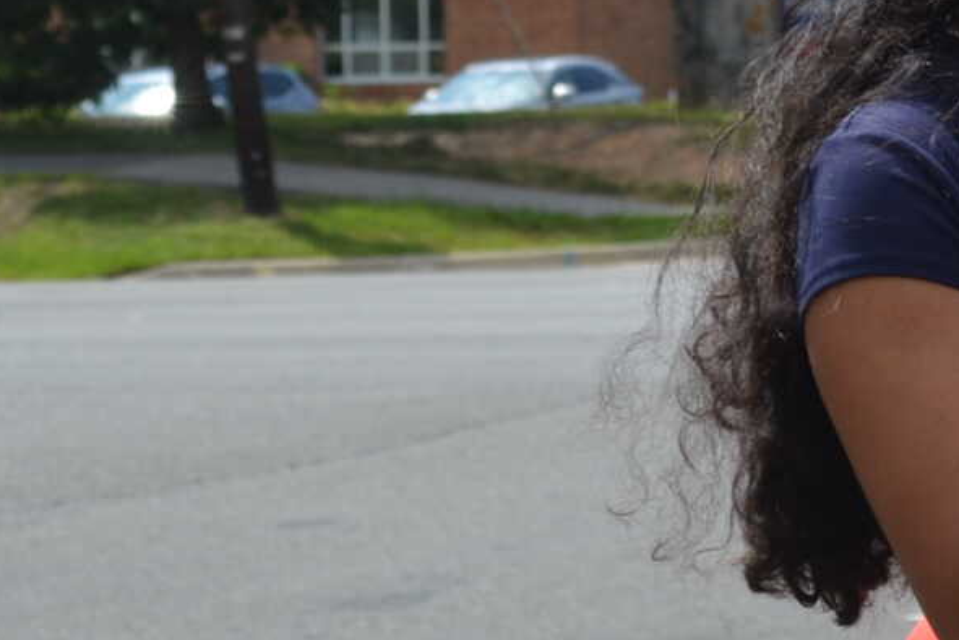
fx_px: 5949
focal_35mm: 223
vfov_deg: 6.1
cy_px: 131
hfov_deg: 9.1
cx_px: 1056
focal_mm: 55
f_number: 8
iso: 100
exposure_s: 1/250
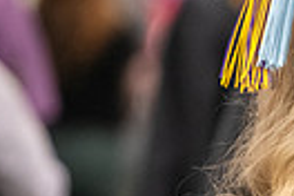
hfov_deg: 2.6
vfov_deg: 1.7
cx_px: 437
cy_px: 159
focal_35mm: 792
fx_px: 6467
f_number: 3.2
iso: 3200
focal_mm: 180
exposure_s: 1/200
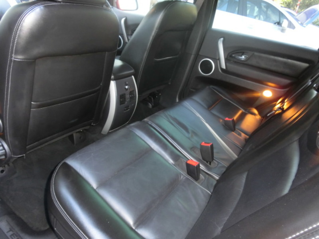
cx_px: 160
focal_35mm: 25
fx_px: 230
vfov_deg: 54.9
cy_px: 120
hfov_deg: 69.4
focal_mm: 4.4
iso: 400
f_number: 3.3
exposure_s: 1/20
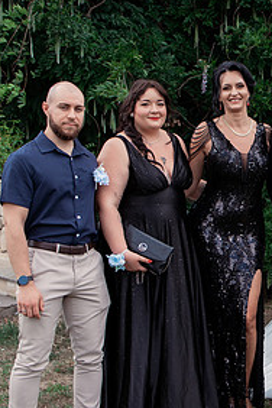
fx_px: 816
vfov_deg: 28.0
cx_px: 330
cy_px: 237
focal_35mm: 72
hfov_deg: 18.0
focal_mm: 35
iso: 160
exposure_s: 1/400
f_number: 4
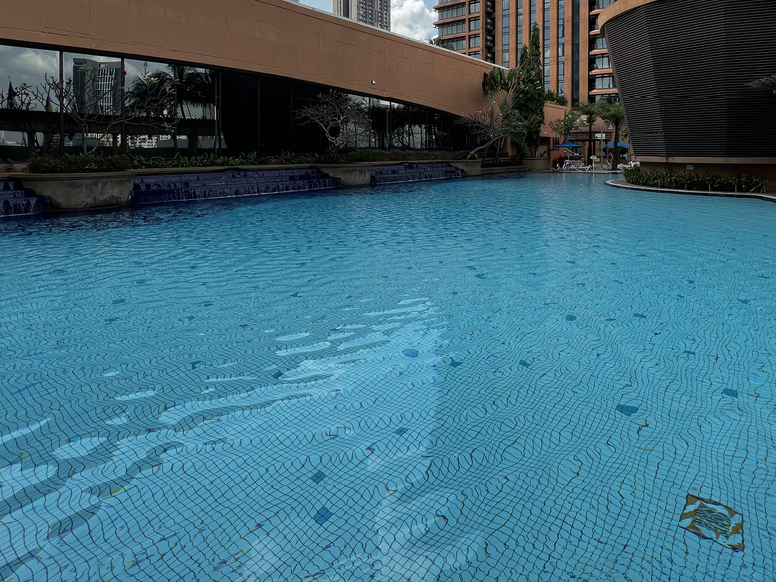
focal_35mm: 20
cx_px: 430
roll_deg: +0.1
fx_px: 448
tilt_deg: -1.5
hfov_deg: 81.5
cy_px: 162
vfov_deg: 63.0
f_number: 1.8
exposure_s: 1/758
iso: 32
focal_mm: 1.57
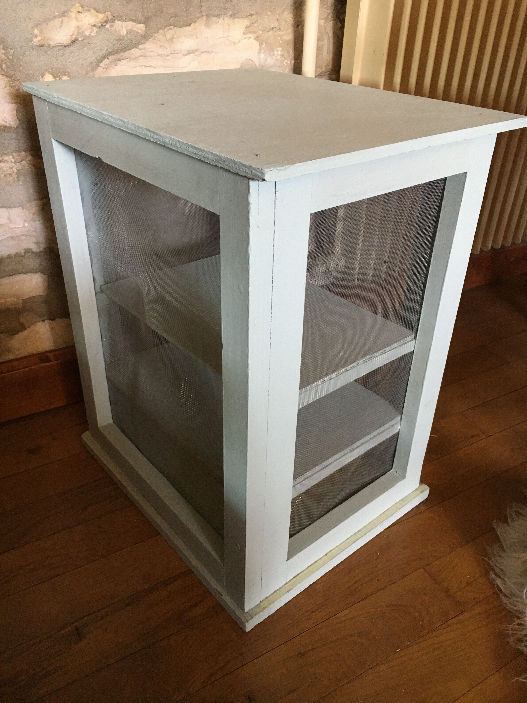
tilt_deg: -31.1
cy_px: 352
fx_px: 589
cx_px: 264
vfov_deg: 61.7
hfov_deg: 48.2
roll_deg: -1.0
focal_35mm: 29
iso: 200
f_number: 2.2
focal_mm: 4.15
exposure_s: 1/33
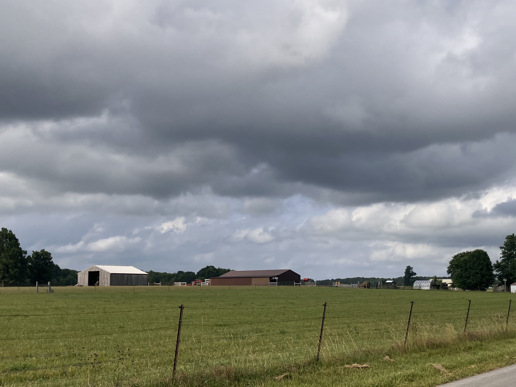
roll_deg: +0.1
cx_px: 350
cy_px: 245
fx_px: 686
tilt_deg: +5.5
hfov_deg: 40.6
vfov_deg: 31.4
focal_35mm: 46
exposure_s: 1/2857
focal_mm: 3.99
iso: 32
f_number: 1.8
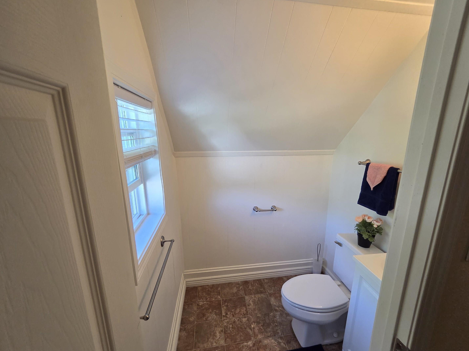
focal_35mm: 14
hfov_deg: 102.0
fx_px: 190
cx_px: 241
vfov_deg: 85.6
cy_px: 185
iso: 250
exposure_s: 1/120
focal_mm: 2.2
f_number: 2.2
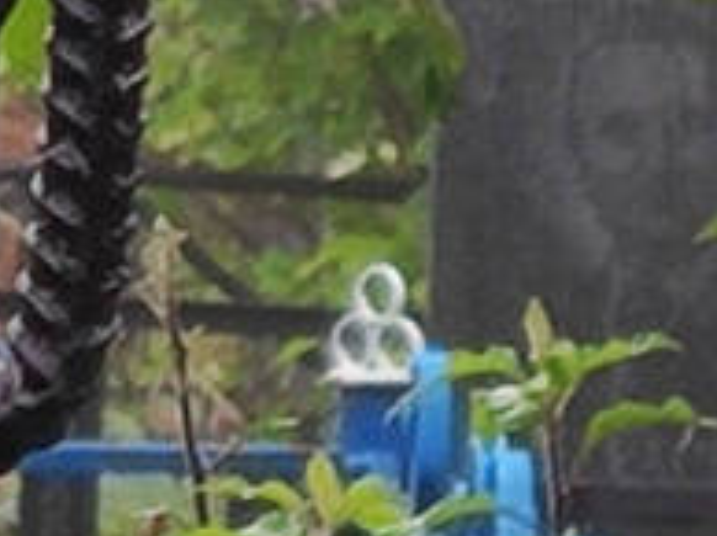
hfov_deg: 11.4
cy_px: 115
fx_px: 2731
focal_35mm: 132
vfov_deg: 11.2
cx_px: -1172
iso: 63
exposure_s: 1/100
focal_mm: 4.7
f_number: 1.79
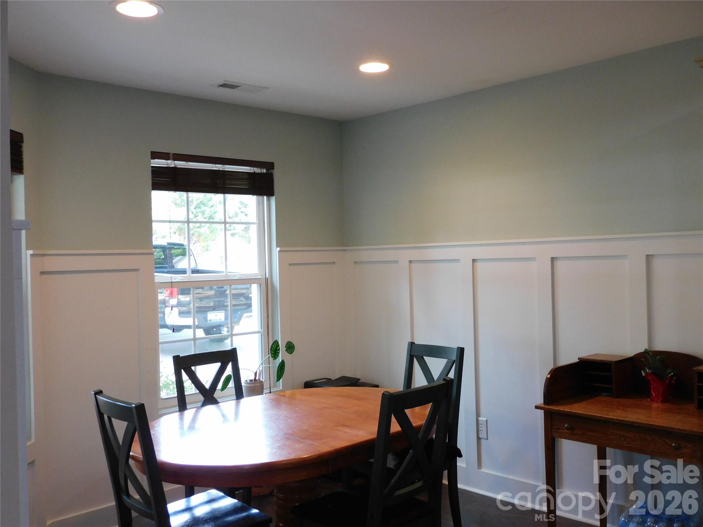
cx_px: 352
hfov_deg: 55.4
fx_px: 670
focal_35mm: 33
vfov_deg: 42.9
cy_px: 264
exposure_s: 1/30
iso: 360
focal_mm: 5.9
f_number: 3.6
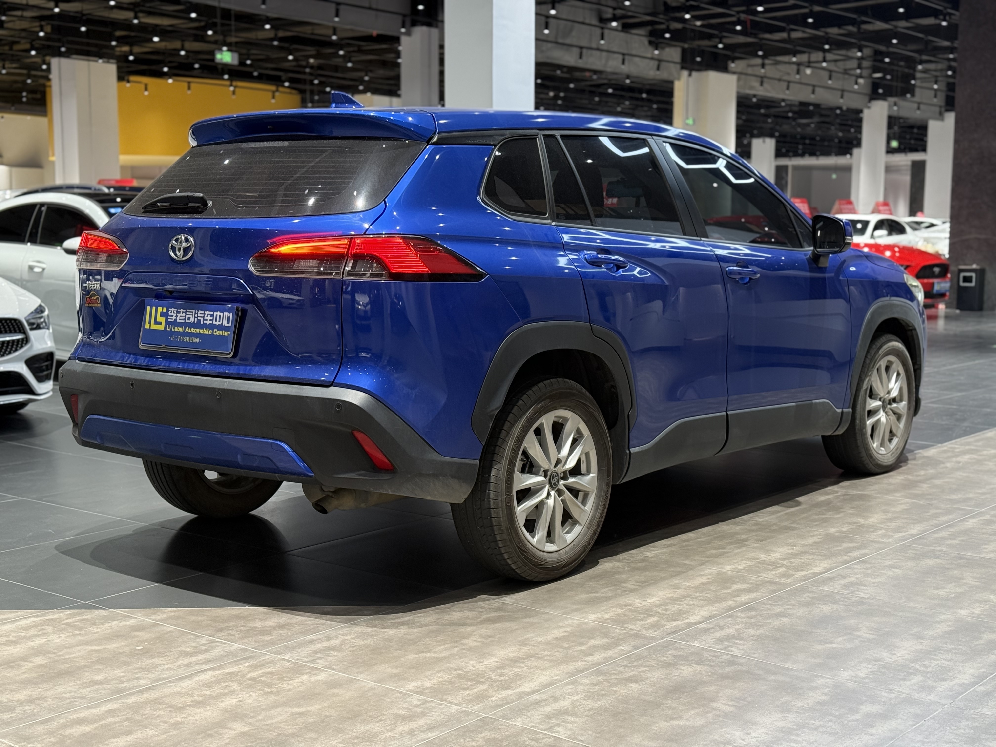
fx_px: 1381
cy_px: 374
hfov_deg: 39.7
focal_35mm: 48
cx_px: 498
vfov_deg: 30.3
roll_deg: -0.8
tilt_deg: -5.8
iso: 160
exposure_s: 1/50
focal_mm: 6.76
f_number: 1.78
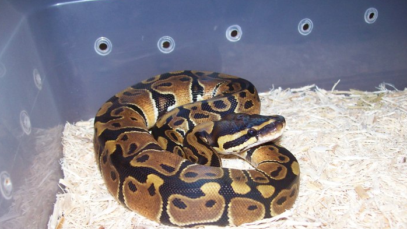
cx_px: 201
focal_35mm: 40
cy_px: 141
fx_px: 432
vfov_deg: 29.6
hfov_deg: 50.5
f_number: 2.7
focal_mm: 6
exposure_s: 1/64
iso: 80
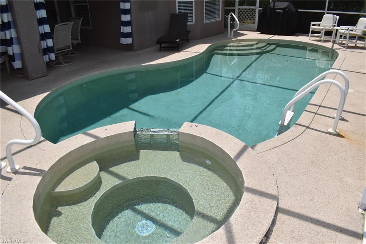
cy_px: 122
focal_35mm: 27
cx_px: 183
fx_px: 275
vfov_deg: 47.9
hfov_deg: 67.4
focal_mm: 18
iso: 400
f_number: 22
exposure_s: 1/200
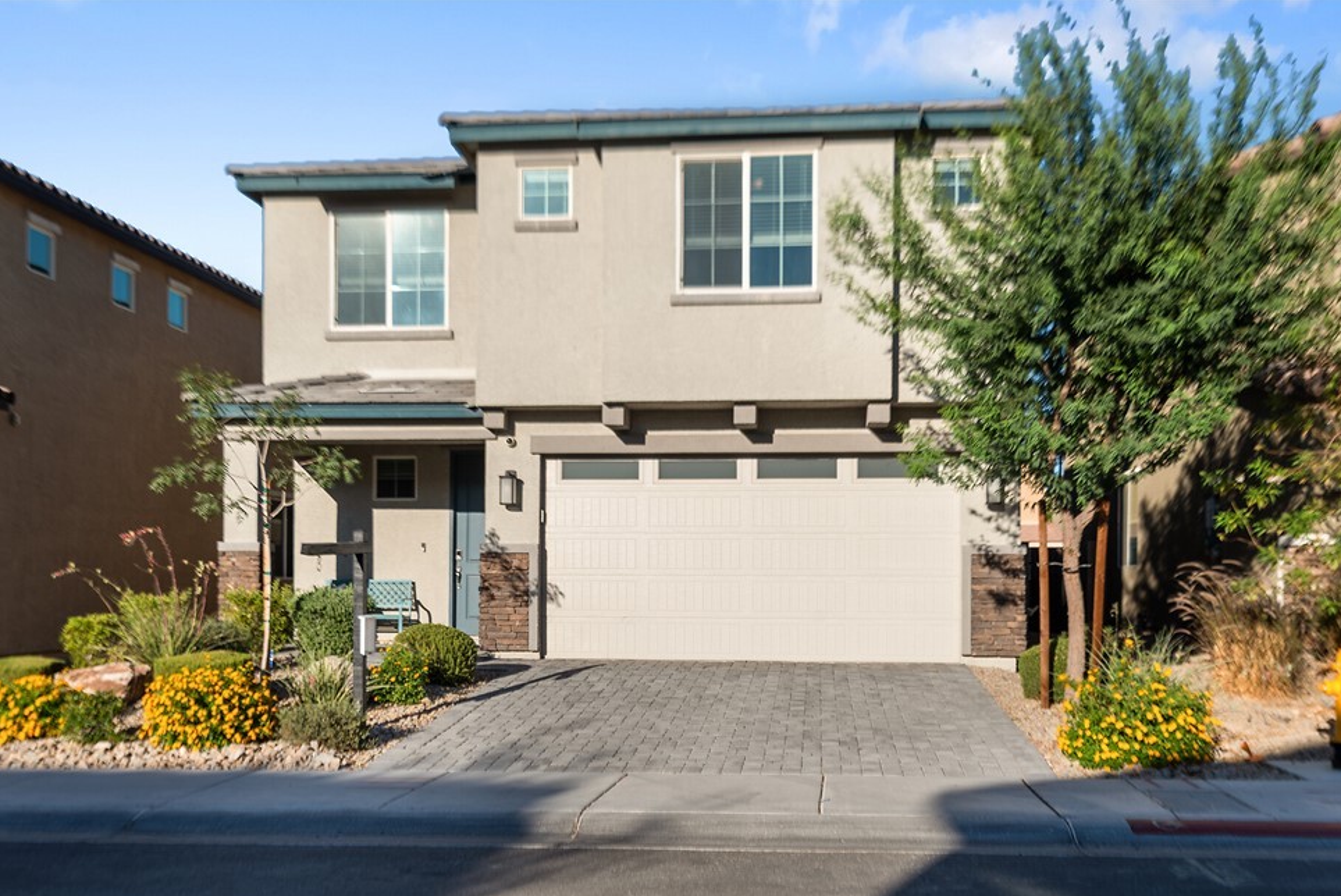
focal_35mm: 36
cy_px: 501
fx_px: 1342
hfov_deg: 53.1
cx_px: 655
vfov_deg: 36.9
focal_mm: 32
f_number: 8
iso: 100
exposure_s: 1/160
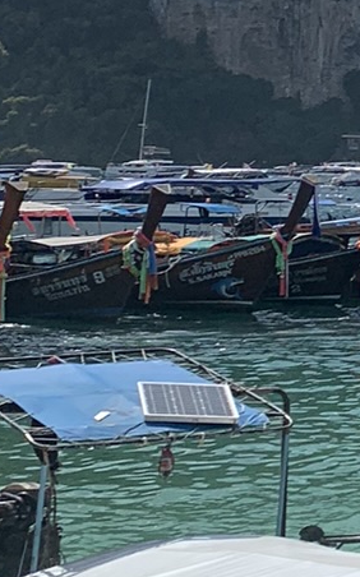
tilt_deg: +4.8
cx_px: 963
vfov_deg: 16.5
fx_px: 1965
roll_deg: -0.4
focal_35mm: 125
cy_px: 57
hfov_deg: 9.1
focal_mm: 4.25
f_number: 1.8
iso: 25
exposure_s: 1/4673
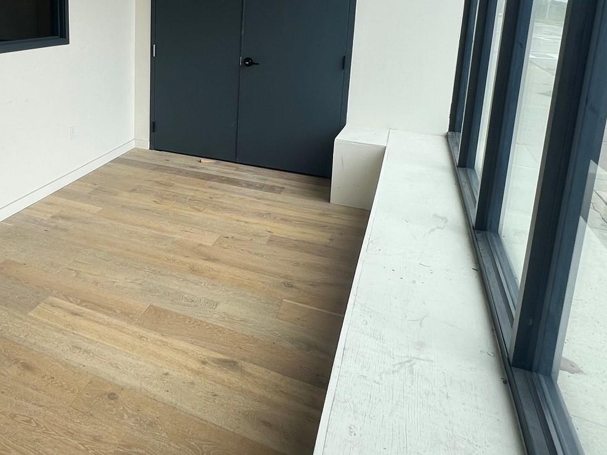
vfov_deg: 48.6
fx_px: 474
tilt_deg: -10.6
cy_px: 93
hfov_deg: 61.0
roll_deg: +0.0
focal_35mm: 27
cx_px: 139
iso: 32
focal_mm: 1.57
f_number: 1.8
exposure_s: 1/457
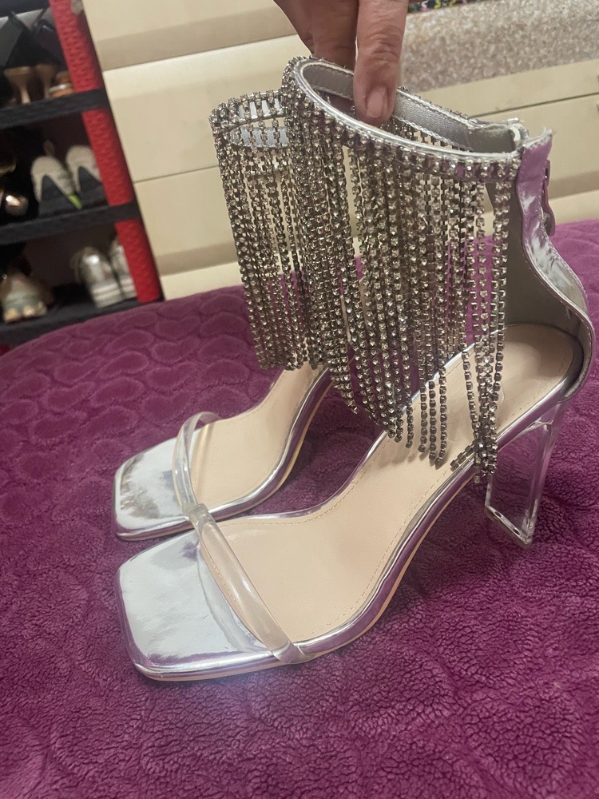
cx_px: 300
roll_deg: +11.4
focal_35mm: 26
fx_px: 600
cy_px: 400
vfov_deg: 67.3
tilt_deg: -27.1
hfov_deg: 53.1
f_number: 1.6
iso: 500
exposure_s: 1/50
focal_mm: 4.2
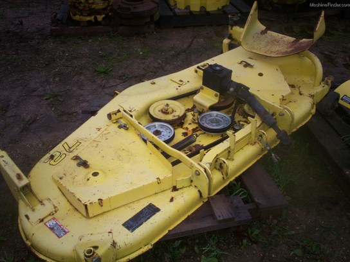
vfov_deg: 39.7
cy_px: 131
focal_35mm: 36
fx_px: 364
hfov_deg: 51.4
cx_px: 175
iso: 140
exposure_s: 1/60
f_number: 4.5
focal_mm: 6
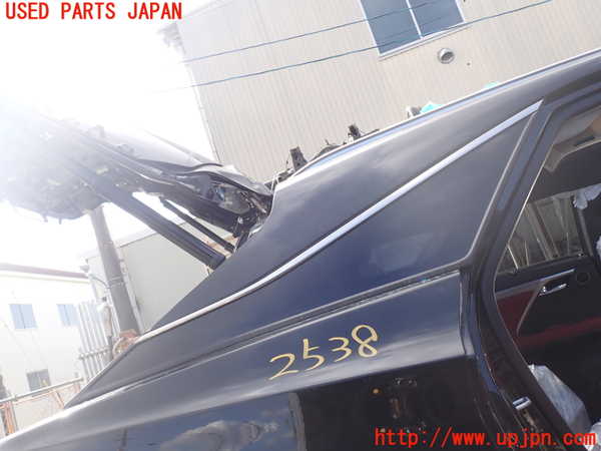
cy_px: 226
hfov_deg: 60.0
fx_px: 521
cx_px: 300
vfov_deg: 46.8
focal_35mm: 30
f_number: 3.2
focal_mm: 5.4
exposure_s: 1/250
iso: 100
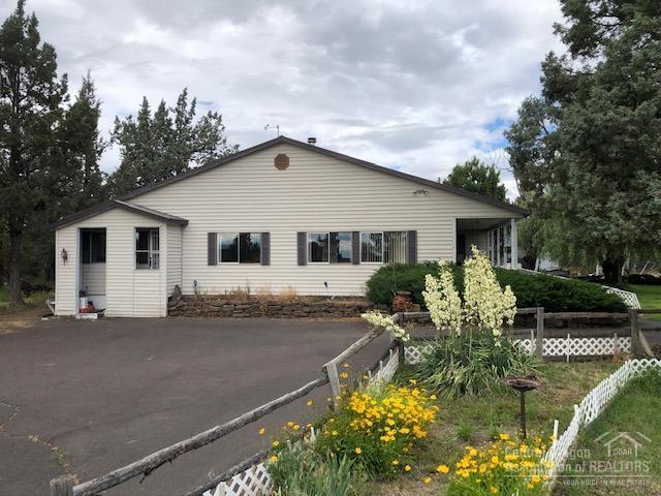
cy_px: 248
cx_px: 330
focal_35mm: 28
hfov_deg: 63.4
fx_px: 535
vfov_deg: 49.7
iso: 20
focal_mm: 4
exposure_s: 1/2088
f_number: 1.8
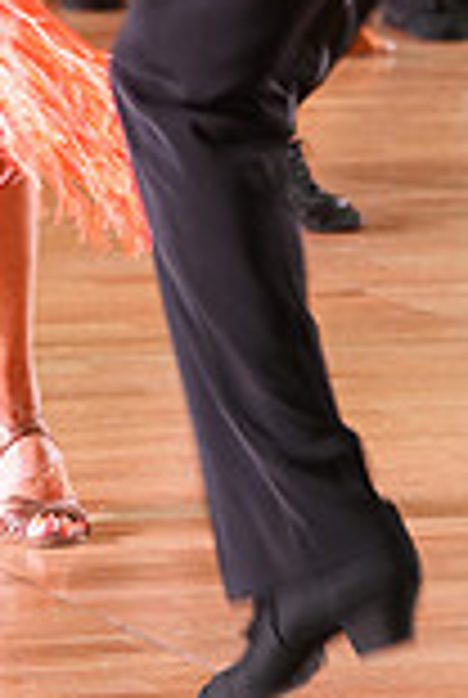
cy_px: -342
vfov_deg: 4.9
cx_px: 115
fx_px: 8114
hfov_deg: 3.3
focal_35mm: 418
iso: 640
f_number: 4
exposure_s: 1/60
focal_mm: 112
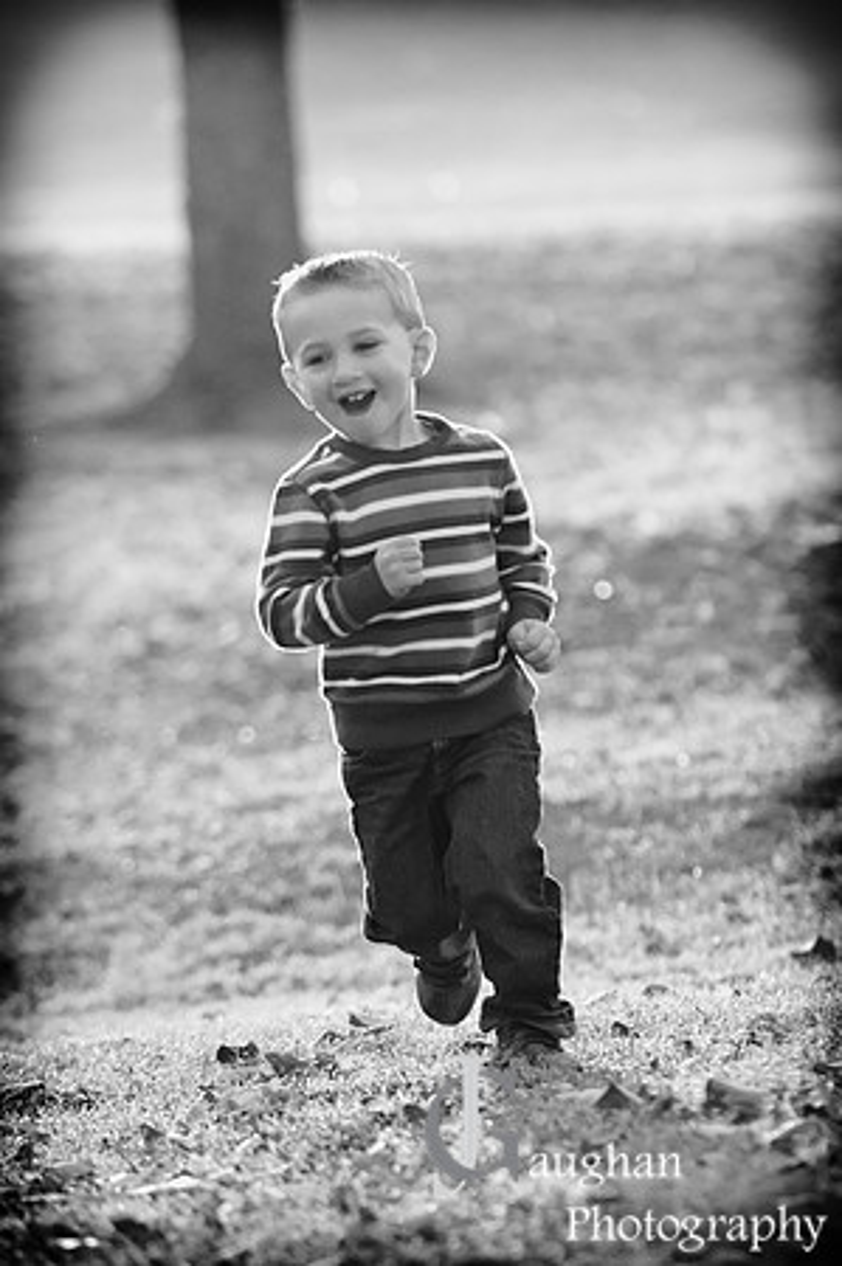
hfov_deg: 5.4
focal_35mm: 255
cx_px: 421
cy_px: 633
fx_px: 8966
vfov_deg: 8.1
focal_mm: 170
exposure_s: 1/640
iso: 800
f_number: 3.5
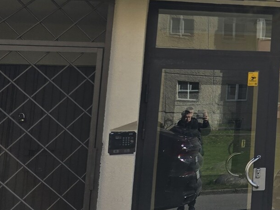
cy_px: -6
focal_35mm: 90
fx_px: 728
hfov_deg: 18.0
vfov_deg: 16.1
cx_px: 480
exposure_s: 1/1248
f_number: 1.7
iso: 12
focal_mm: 6.3
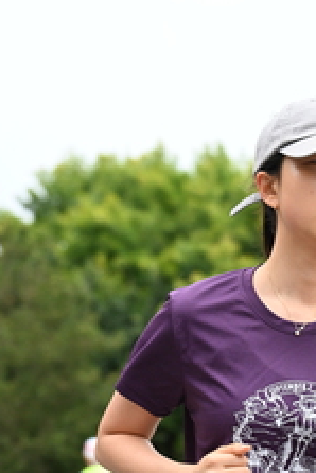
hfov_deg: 8.3
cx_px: 251
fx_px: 2169
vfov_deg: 12.4
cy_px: 401
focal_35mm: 165
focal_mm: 67
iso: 1600
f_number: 4
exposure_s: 1/640
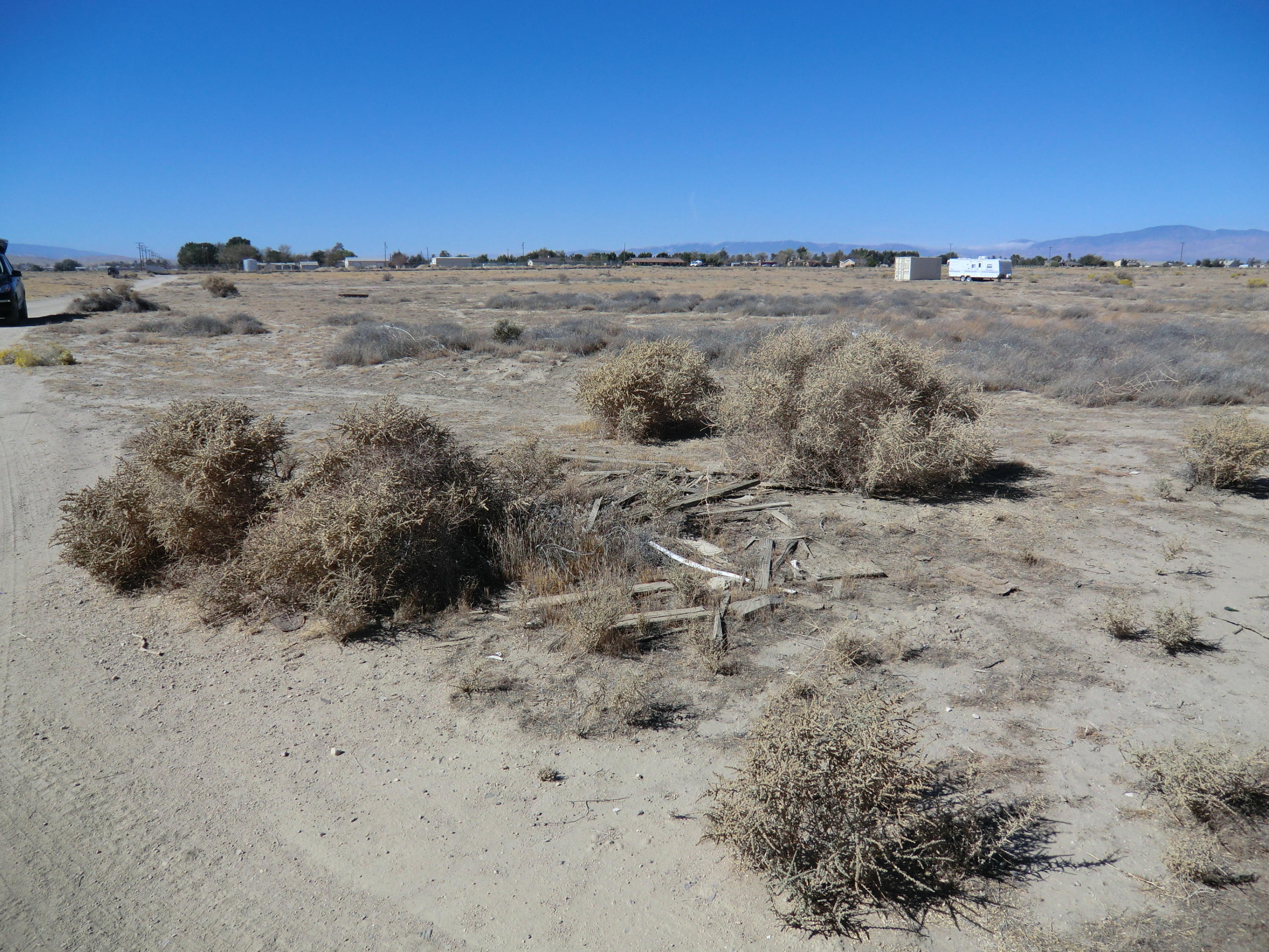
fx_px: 880
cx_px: 634
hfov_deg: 71.6
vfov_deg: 56.8
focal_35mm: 24
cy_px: 476
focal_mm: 4.3
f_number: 7.5
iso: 64
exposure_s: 1/320
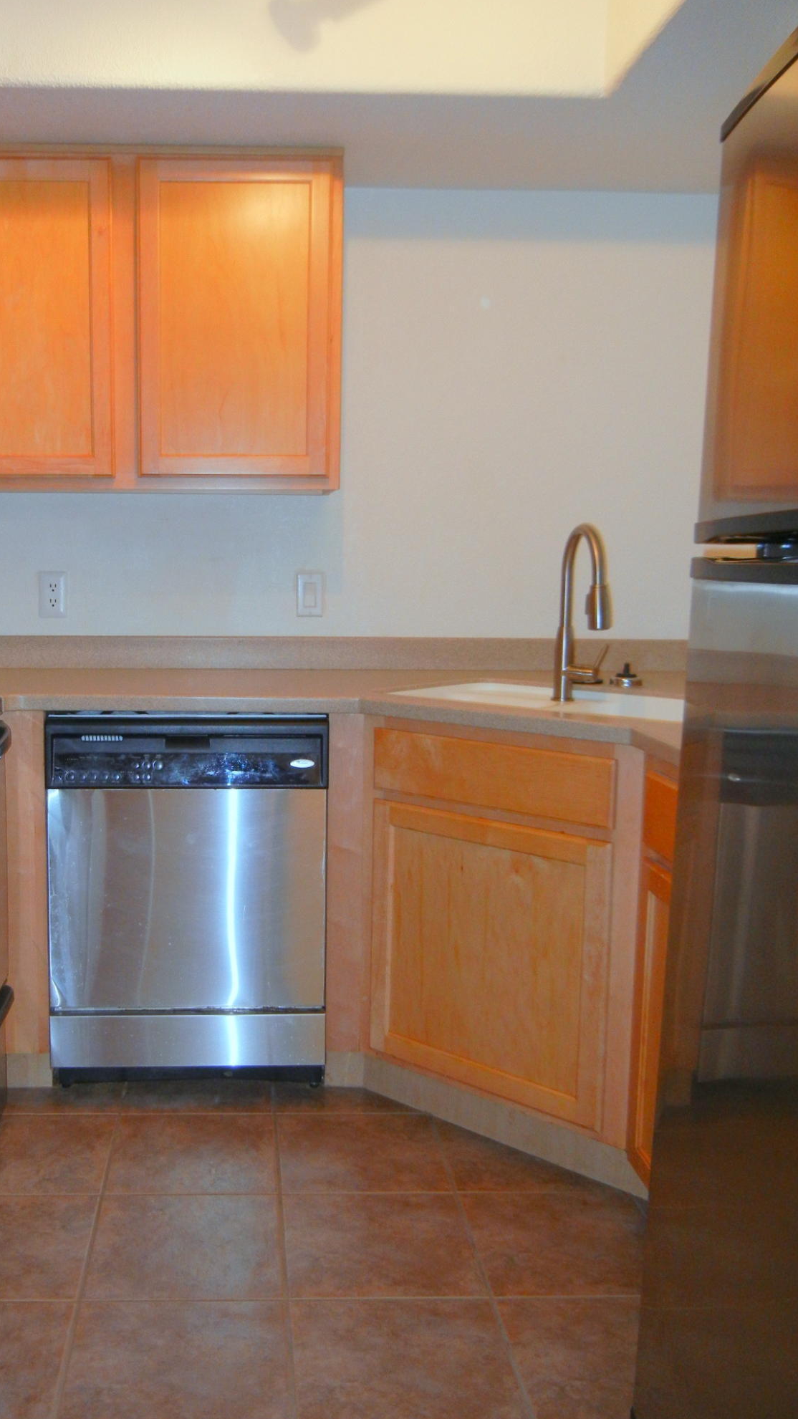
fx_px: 1242
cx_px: 270
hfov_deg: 35.3
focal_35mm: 33
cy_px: 707
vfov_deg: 59.5
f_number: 3.5
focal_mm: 5.4
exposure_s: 1/30
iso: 200
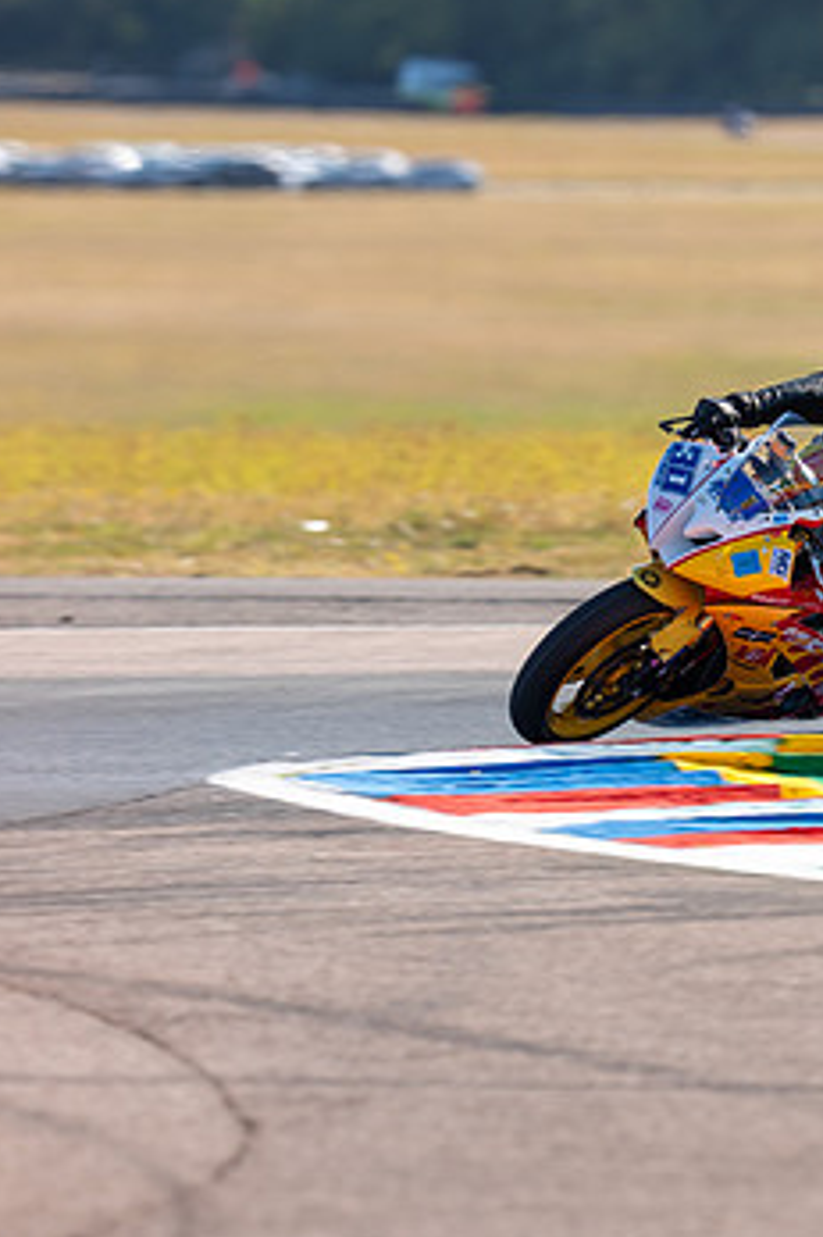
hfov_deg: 1.9
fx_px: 24644
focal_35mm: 718
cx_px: 1075
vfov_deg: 2.9
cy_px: 529
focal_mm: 400
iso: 100
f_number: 5.6
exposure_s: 1/400
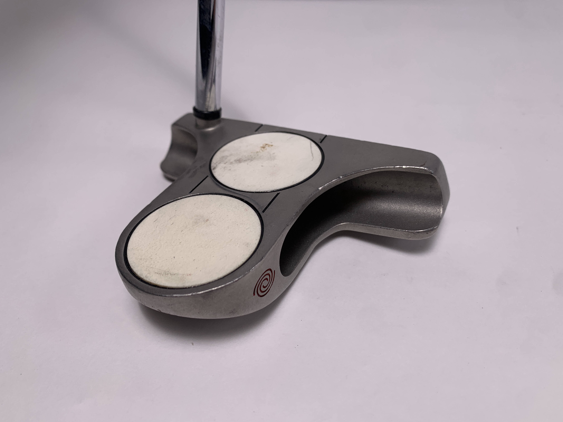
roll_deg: +2.6
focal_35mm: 26
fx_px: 423
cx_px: 282
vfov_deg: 53.1
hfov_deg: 67.3
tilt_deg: -39.3
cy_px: 211
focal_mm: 4.25
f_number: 1.8
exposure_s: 1/426
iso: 25
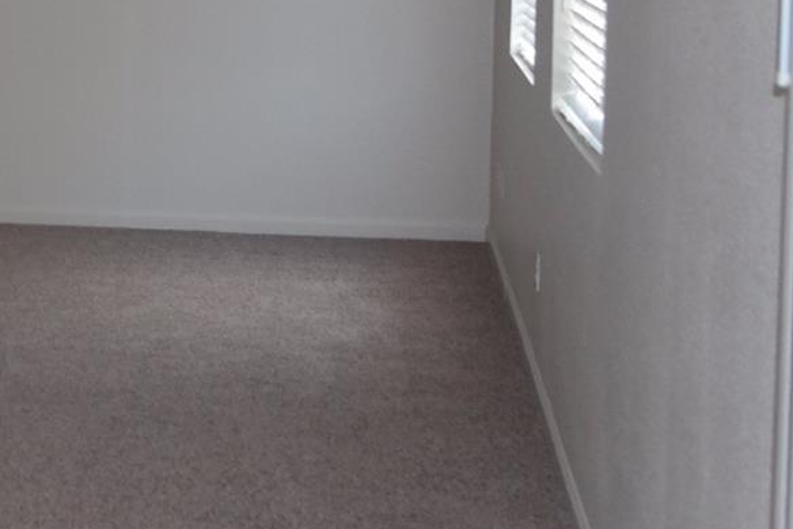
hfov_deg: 23.4
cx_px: -220
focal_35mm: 77
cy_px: 73
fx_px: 1697
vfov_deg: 17.5
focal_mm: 20
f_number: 3.5
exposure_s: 1/40
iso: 400
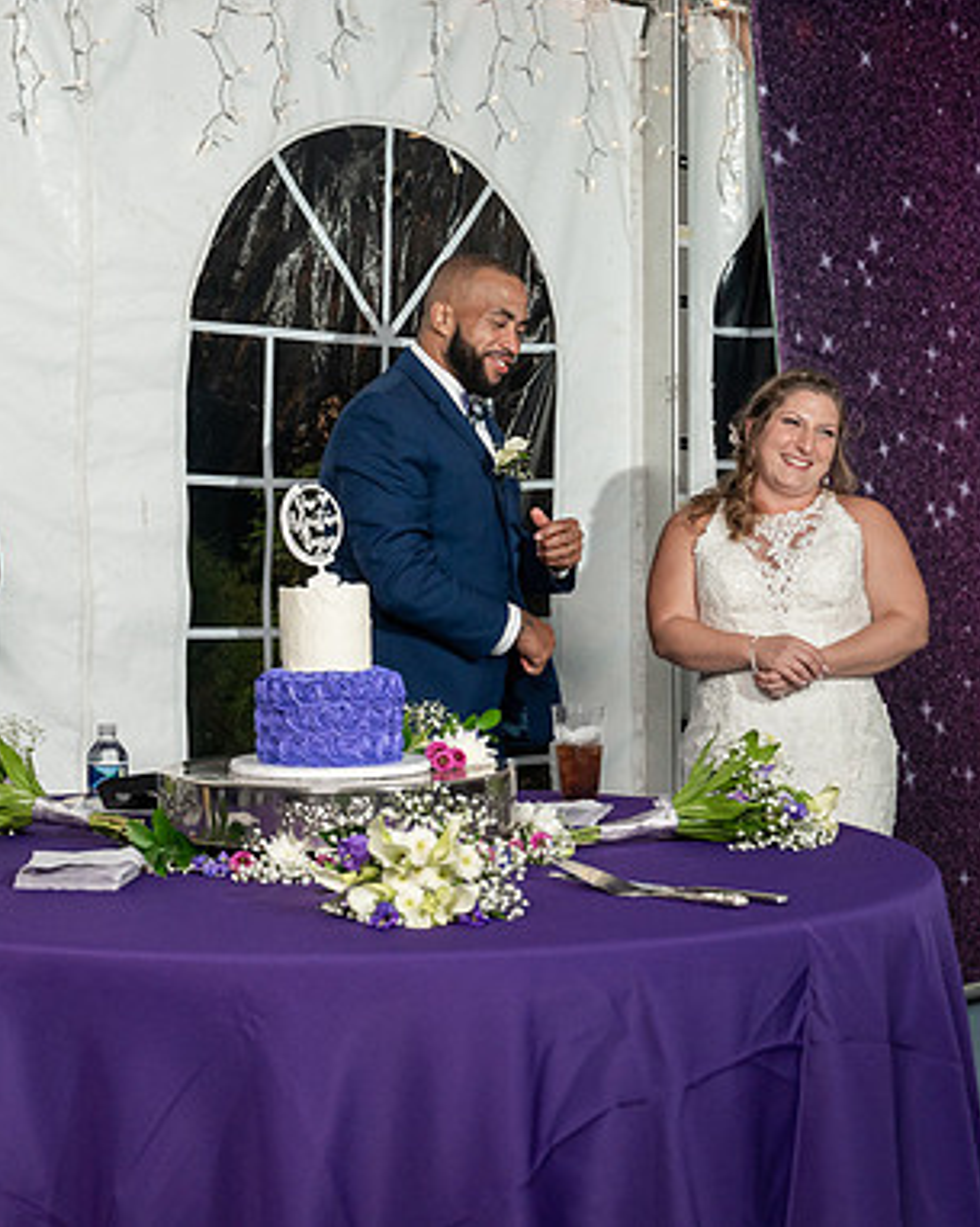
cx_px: 105
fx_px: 2251
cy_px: 609
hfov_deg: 23.9
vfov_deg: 30.5
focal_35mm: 62
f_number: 5.6
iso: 1600
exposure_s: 1/200
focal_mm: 43
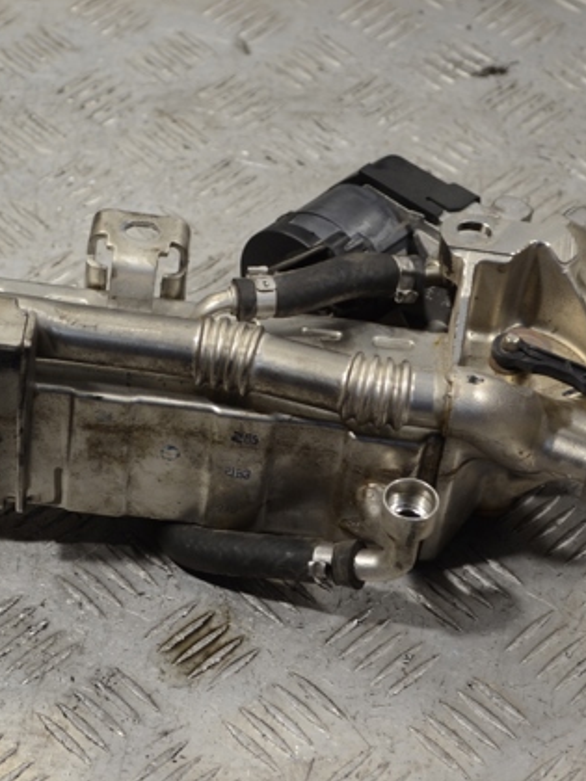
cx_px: 244
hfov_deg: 15.0
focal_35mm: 99
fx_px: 2229
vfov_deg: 19.9
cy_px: 389
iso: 140
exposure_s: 1/30
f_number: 5.3
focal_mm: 45
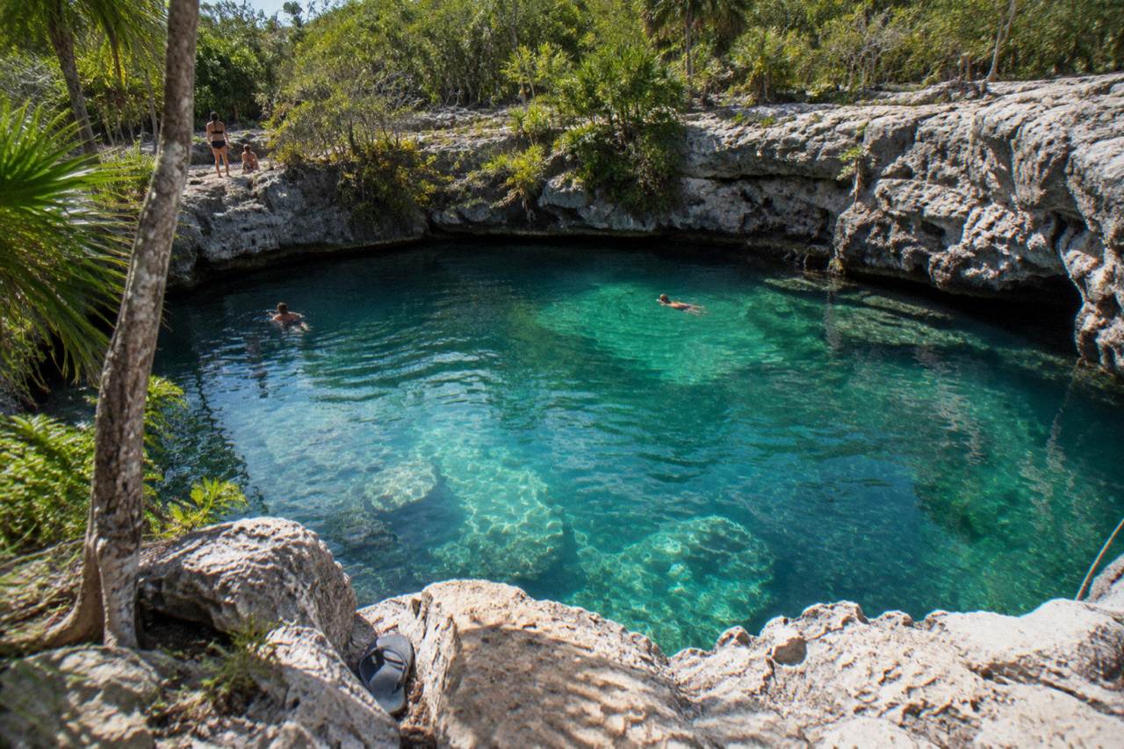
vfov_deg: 37.8
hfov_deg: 54.4
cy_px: 374
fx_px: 1093
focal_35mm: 35
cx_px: 562
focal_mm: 35
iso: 500
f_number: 4
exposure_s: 1/2000
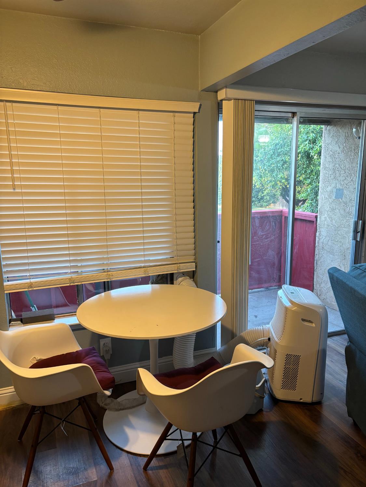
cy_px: 244
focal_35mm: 26
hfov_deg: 53.1
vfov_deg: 67.3
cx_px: 183
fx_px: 366
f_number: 1.6
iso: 160
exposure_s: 1/60
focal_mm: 5.96
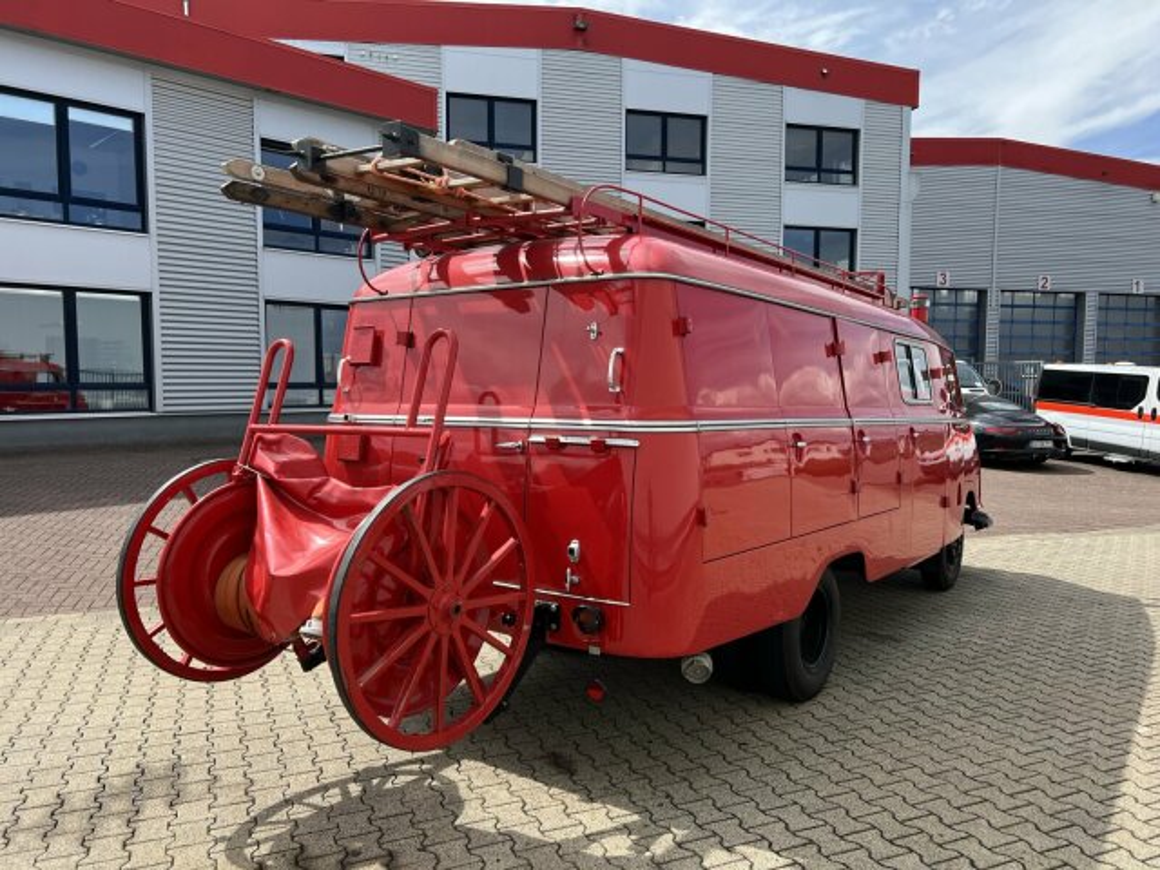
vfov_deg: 53.1
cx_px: 580
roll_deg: -0.1
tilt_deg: -4.7
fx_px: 871
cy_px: 435
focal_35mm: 26
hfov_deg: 67.3
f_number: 1.5
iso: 50
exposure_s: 1/2208
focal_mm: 5.7
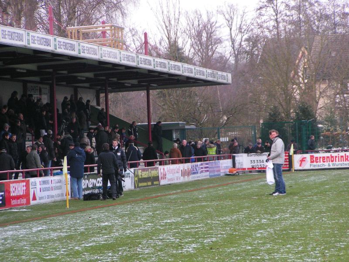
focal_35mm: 206
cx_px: 174
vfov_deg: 7.2
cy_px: 131
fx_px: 2077
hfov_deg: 9.6
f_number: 3.5
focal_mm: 31.5
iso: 160
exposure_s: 1/250
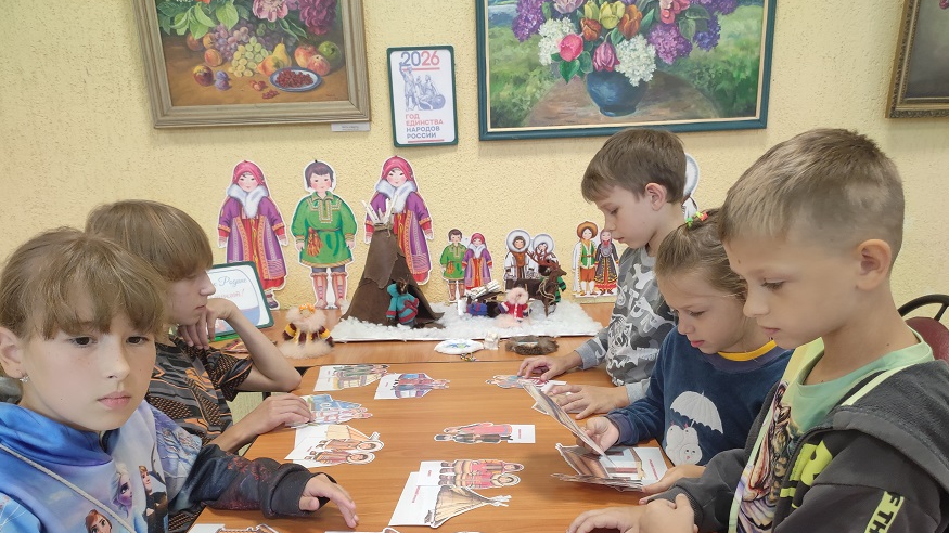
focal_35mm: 28
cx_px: 471
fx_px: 705
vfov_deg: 40.9
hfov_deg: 67.9
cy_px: 361
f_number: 1.79
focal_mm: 4.7
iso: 476
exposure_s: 1/50
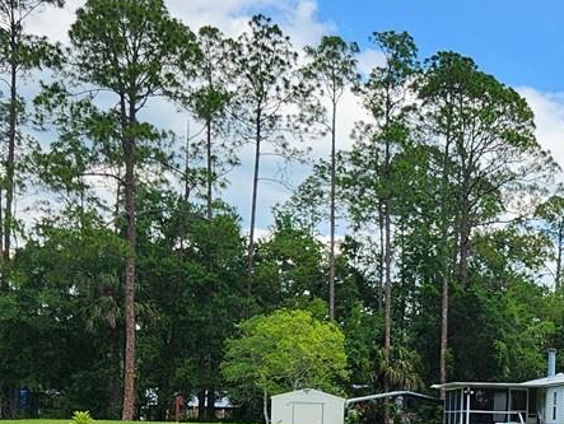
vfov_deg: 17.4
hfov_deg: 21.8
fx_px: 1353
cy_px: 429
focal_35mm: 83
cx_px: 680
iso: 20
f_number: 1.8
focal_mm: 5.4
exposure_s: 1/992
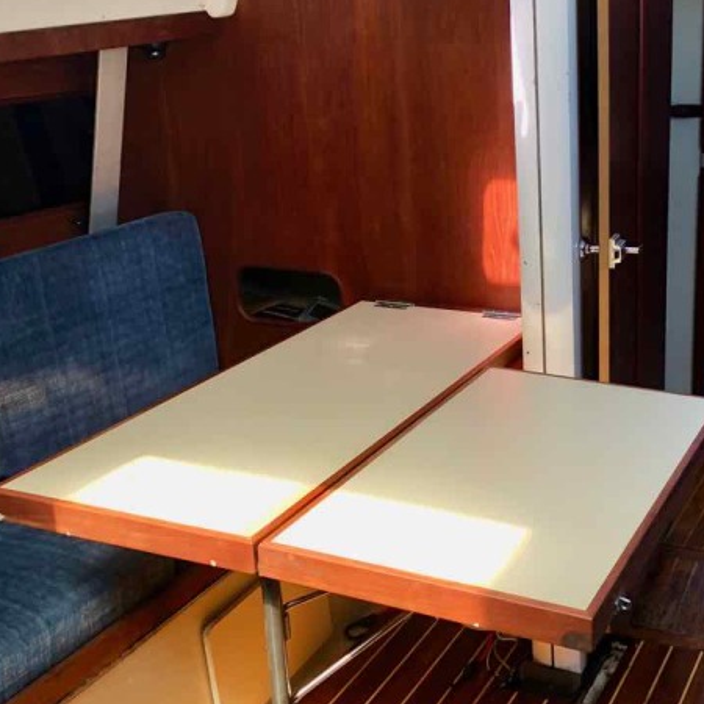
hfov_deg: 37.1
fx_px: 1012
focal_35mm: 44
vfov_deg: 38.3
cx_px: 557
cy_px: 310
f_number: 1.8
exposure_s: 1/120
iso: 50
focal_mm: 3.99
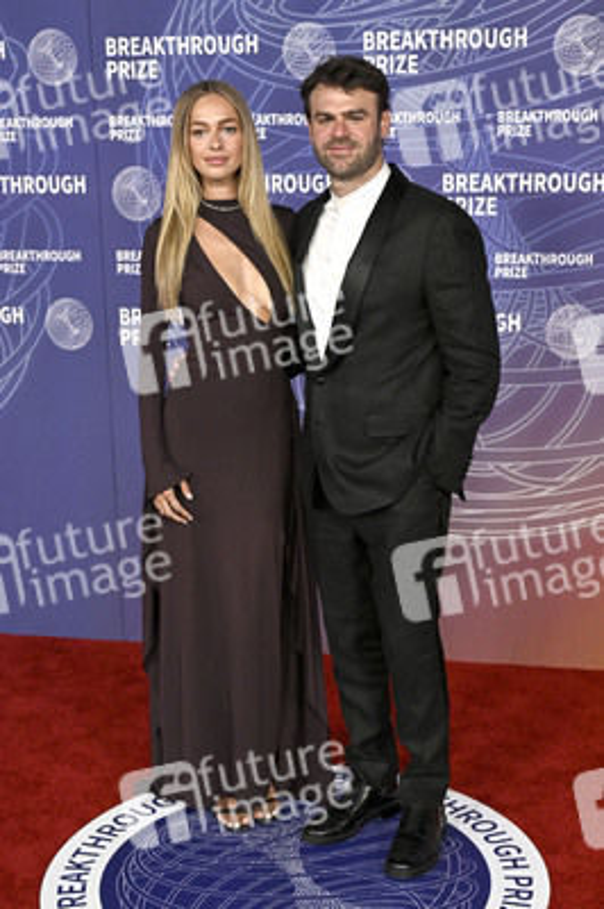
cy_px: 454
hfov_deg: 28.6
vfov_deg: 41.9
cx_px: 302
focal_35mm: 47
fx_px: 1185
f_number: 4.5
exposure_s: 1/320
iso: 2000
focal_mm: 47
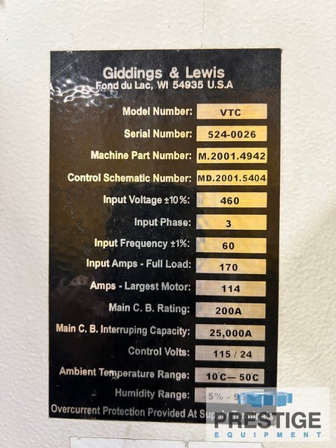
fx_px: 336
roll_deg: +0.2
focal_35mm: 26
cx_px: 168
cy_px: 224
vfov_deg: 67.3
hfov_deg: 53.1
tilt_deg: -0.2
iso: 250
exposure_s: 1/60
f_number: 1.5
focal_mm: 5.7
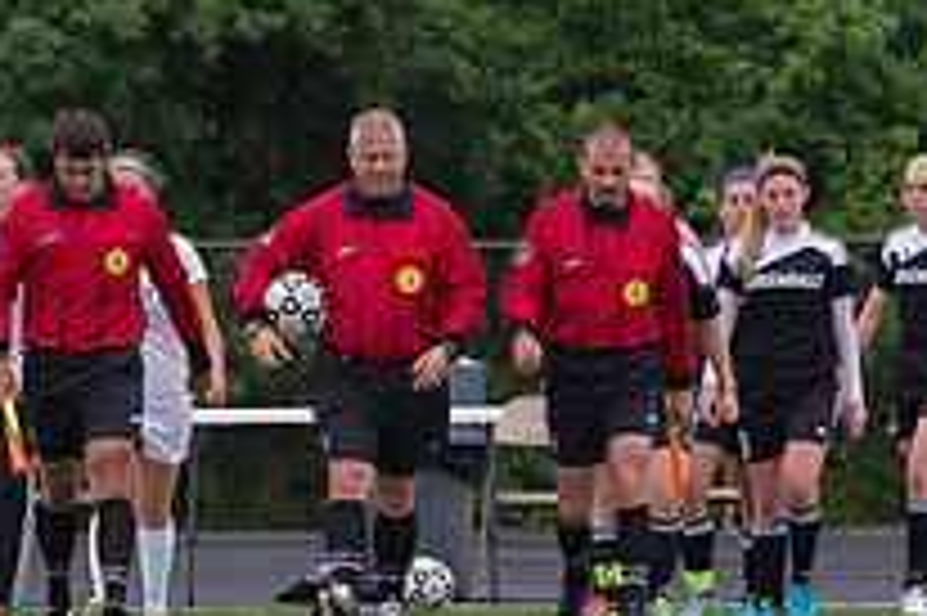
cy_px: 432
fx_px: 14794
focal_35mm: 575
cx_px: 351
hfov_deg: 3.6
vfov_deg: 2.4
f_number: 4.5
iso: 800
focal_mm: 200
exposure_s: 1/1000
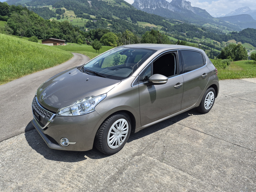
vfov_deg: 58.9
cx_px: 128
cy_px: 96
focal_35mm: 23
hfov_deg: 73.9
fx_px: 170
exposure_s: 1/5744
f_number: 1.8
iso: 80
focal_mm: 5.4
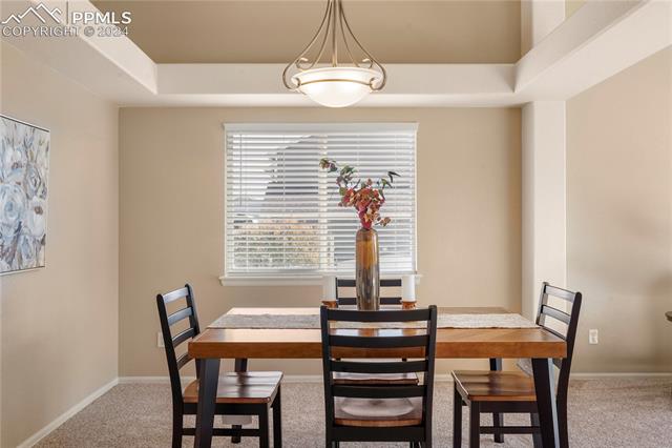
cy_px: 224
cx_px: 336
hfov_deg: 62.0
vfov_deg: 43.6
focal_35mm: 30
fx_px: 560
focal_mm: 30
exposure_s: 1/30
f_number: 11
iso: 800
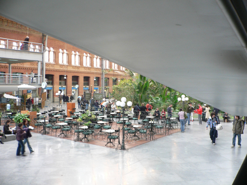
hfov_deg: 52.6
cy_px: 92
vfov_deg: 40.7
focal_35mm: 35
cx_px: 124
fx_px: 250
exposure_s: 1/25
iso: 100
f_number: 2.8
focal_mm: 4.6
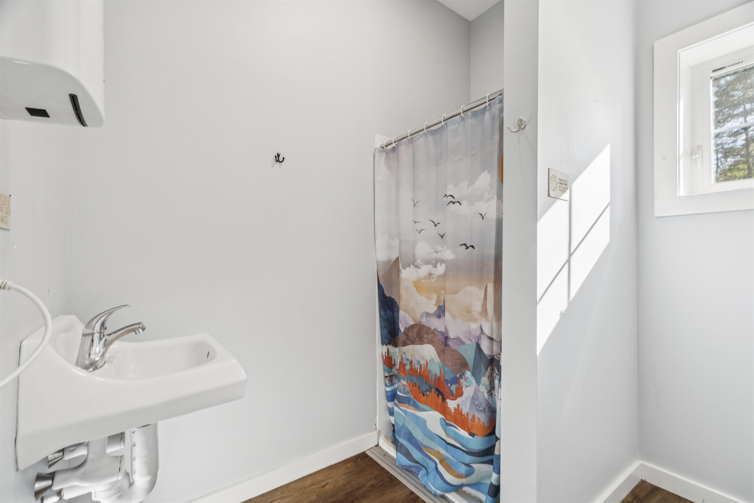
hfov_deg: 96.7
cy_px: 252
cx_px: 377
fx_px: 335
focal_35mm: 16
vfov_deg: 73.7
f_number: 7.1
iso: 500
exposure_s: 1/15
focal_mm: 16
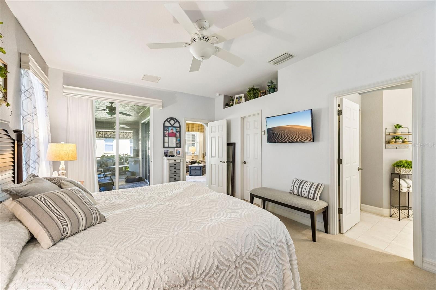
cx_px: 218
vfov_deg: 81.2
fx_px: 170
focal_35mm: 14
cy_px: 145
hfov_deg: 104.3
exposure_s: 1/15
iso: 400
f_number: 8
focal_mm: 14
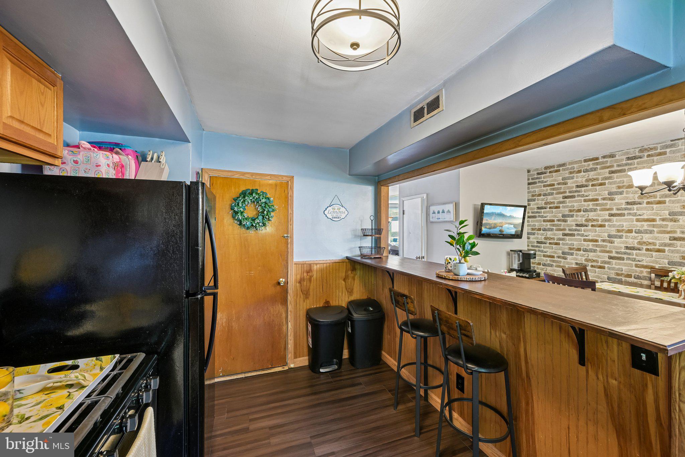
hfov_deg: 104.3
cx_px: 342
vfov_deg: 81.2
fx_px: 266
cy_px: 228
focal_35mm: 14
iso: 400
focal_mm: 14
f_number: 8
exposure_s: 1/1.25
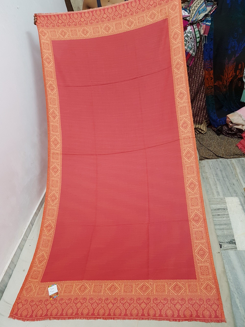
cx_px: 122
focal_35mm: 26
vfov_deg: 67.3
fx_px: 245
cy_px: 164
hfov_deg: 53.1
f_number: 1.7
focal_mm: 4.2
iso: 200
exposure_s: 1/25
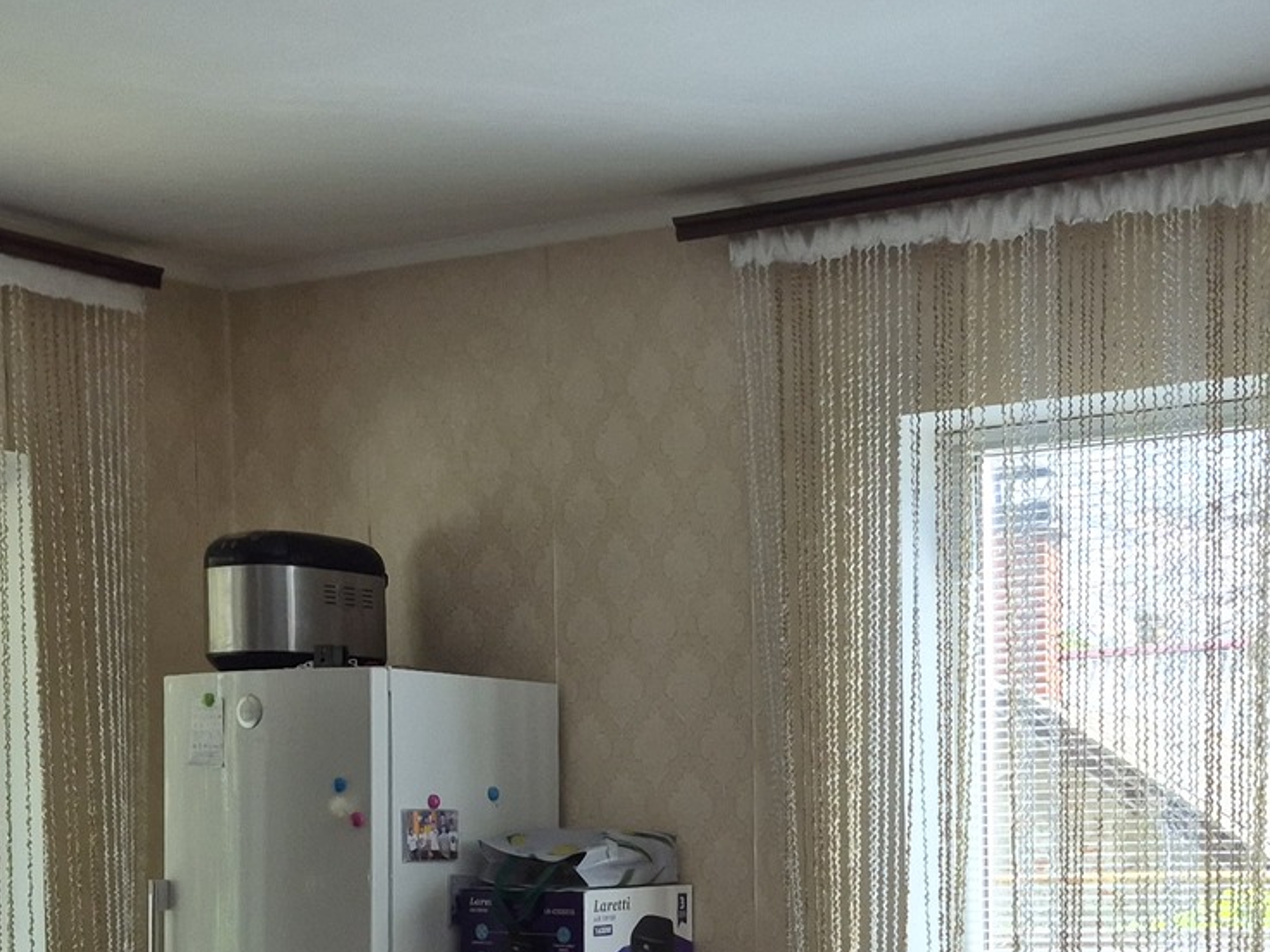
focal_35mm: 64
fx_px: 2348
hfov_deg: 29.9
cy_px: 895
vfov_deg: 22.3
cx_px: 911
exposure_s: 1/180
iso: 50
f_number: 1.8
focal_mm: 5.4
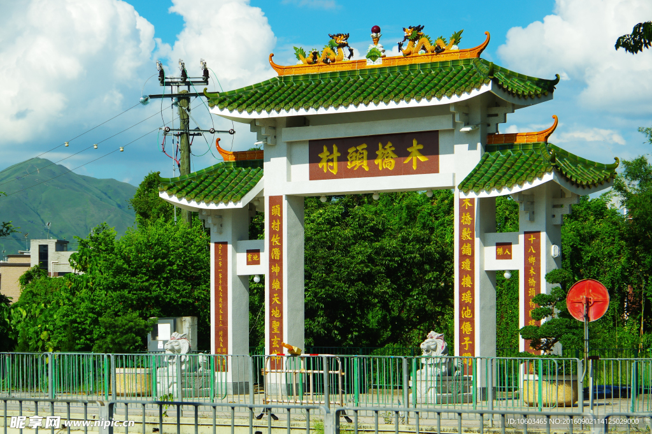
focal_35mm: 102
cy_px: 217
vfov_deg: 13.4
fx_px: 1846
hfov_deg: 20.0
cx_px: 326
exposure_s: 1/500
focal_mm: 68
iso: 100
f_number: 8
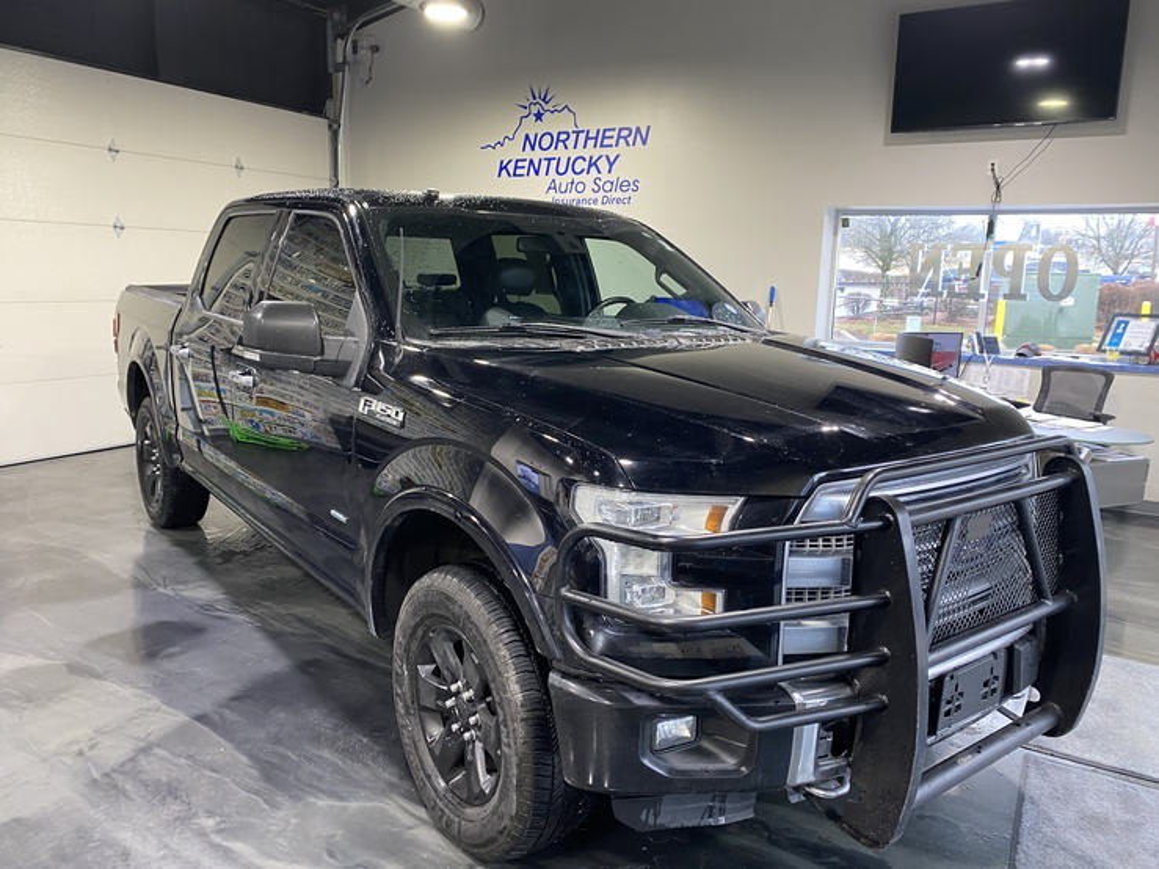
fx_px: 870
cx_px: 580
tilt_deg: -9.8
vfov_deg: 53.0
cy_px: 434
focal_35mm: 26
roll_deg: -2.0
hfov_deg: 67.3
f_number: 1.8
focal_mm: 4.25
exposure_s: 1/60
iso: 125
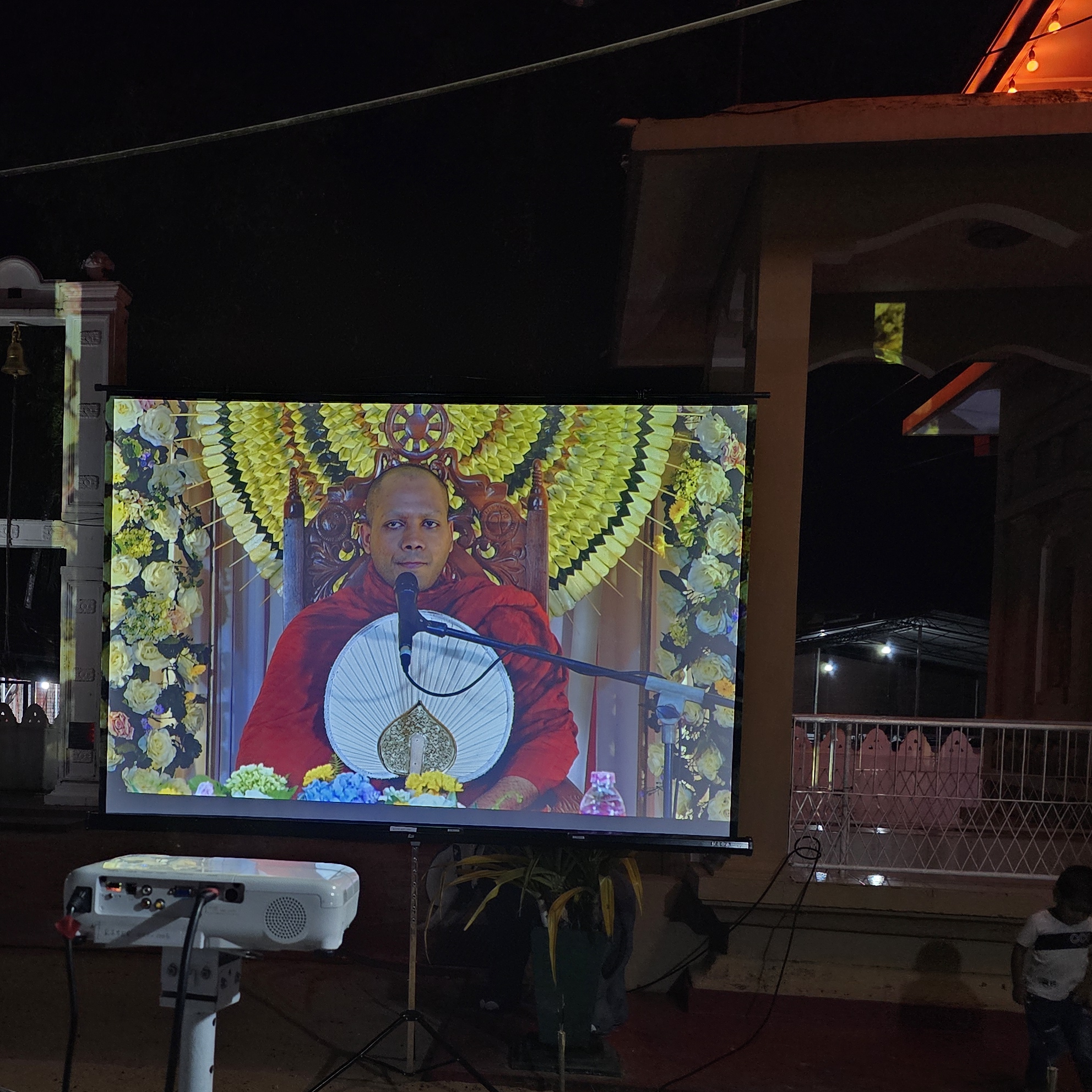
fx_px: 1463
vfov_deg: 40.2
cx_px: 334
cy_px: 762
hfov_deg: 40.2
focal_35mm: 41
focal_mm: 6.3
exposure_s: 1/100
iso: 500
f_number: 1.7
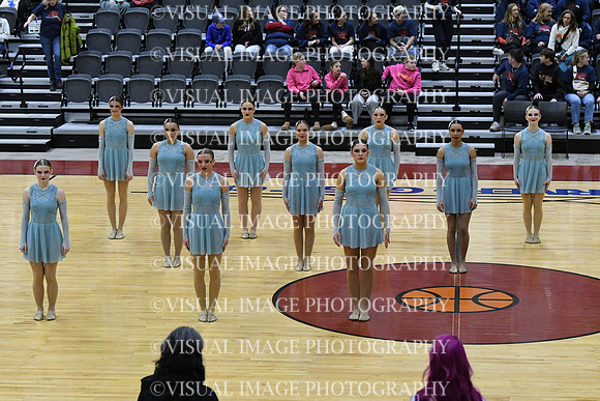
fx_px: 1750
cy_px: 200
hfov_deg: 19.5
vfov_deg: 13.0
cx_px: 300
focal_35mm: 105
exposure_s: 1/500
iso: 5000
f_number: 4
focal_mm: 70
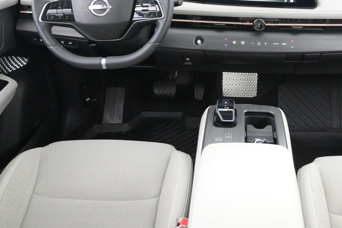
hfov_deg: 41.0
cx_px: 242
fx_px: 448
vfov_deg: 28.4
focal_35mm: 47
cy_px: 82
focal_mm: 20.5
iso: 8000
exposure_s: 1/30
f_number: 3.8
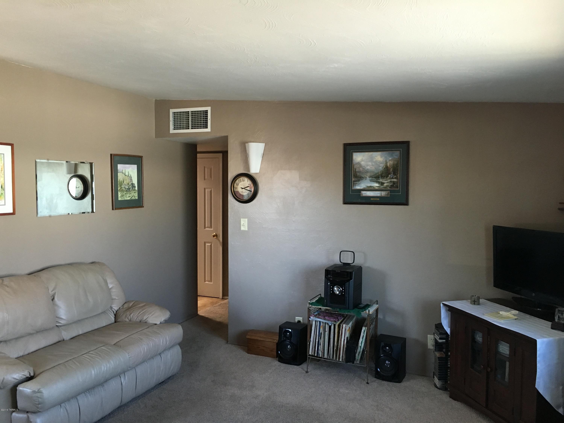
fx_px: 472
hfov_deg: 61.7
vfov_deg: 48.2
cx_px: 282
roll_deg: -0.7
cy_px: 212
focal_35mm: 29
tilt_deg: -2.5
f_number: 2.2
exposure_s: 1/30
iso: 125
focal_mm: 4.15
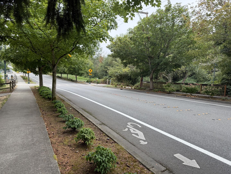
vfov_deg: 56.8
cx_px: 116
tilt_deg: -3.8
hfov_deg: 71.6
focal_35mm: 24
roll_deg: -1.5
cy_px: 87
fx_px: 160
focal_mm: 6.76
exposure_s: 1/742
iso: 100
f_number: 1.78
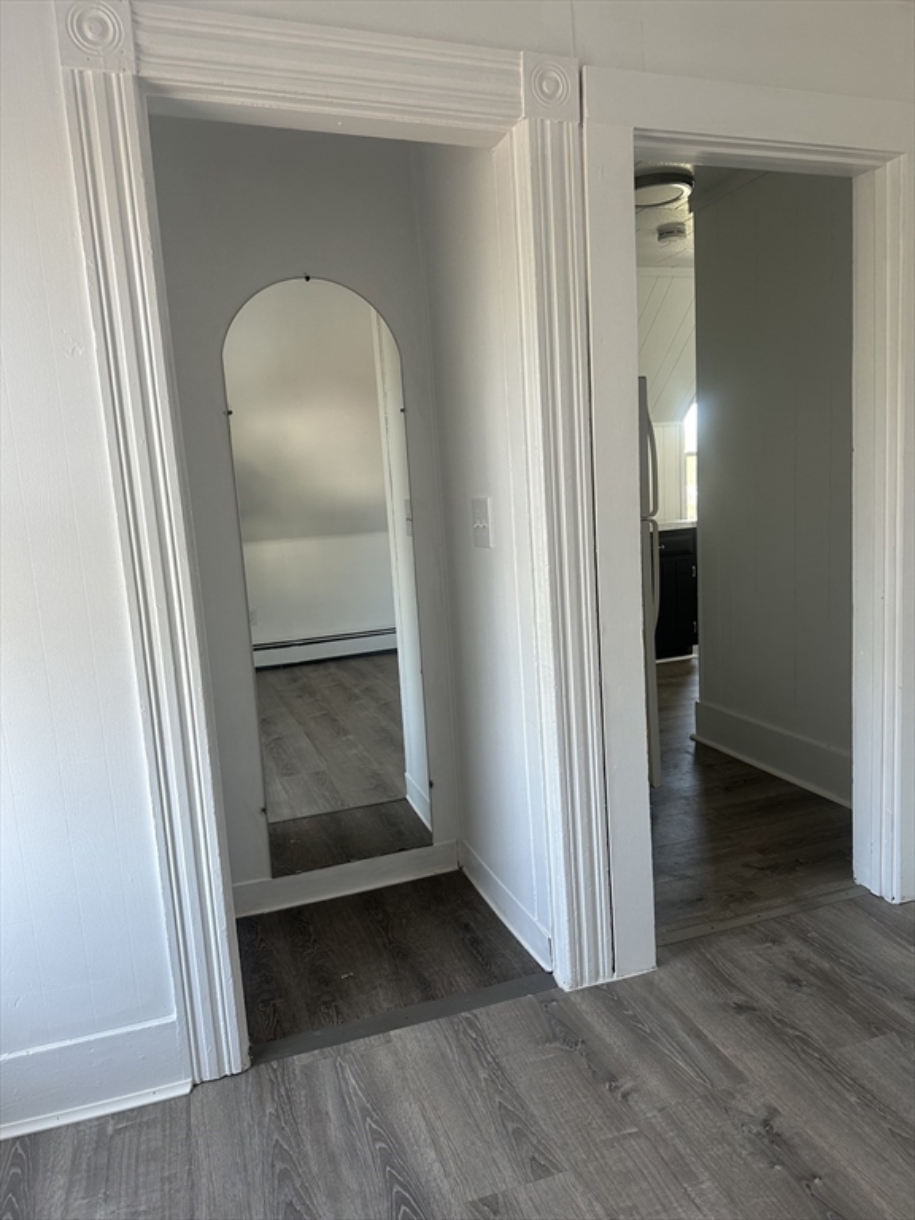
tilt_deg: -7.8
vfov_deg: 71.6
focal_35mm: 24
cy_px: 610
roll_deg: +3.9
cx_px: 458
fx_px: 846
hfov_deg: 56.8
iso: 125
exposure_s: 1/121
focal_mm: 6.86
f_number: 1.78
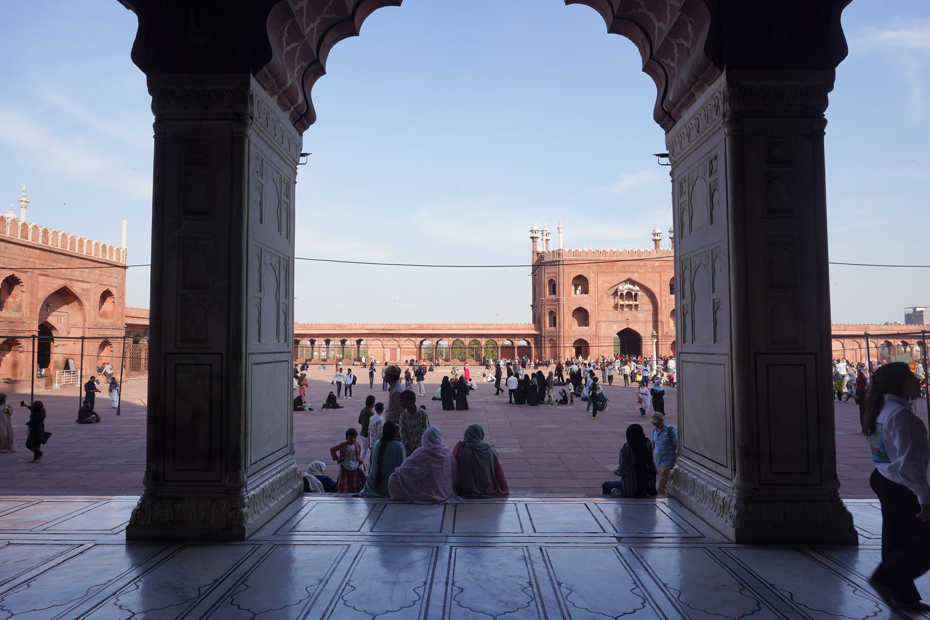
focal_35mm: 24
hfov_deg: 73.7
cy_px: 310
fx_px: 620
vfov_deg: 53.1
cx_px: 465
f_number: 11
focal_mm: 24
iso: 100
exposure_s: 1/100
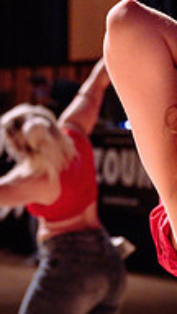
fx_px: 1346
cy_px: 138
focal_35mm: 162
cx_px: 131
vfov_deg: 13.3
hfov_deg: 7.5
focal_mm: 42
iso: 1600
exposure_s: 1/200
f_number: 2.8
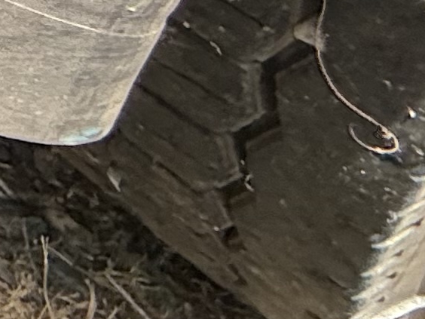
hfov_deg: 9.4
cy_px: -478
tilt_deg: -26.4
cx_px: -1088
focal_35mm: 100
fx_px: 1228
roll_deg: -5.4
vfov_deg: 11.7
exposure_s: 1/258
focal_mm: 2.22
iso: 64
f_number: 2.2
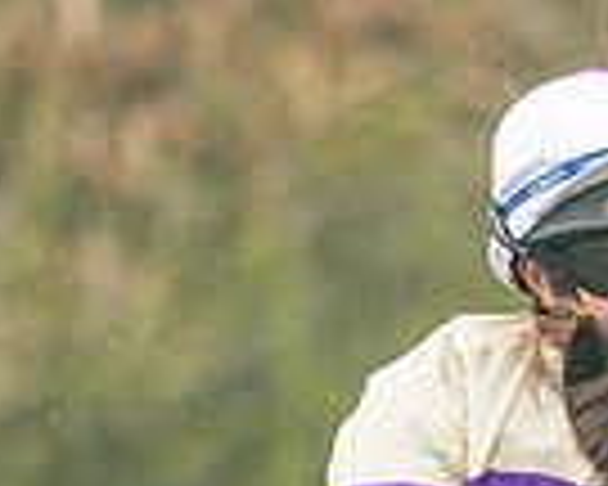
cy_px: 898
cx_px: 1098
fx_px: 56251
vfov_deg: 0.5
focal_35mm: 3126
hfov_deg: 0.6
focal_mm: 400
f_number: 4.5
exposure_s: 1/500
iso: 400
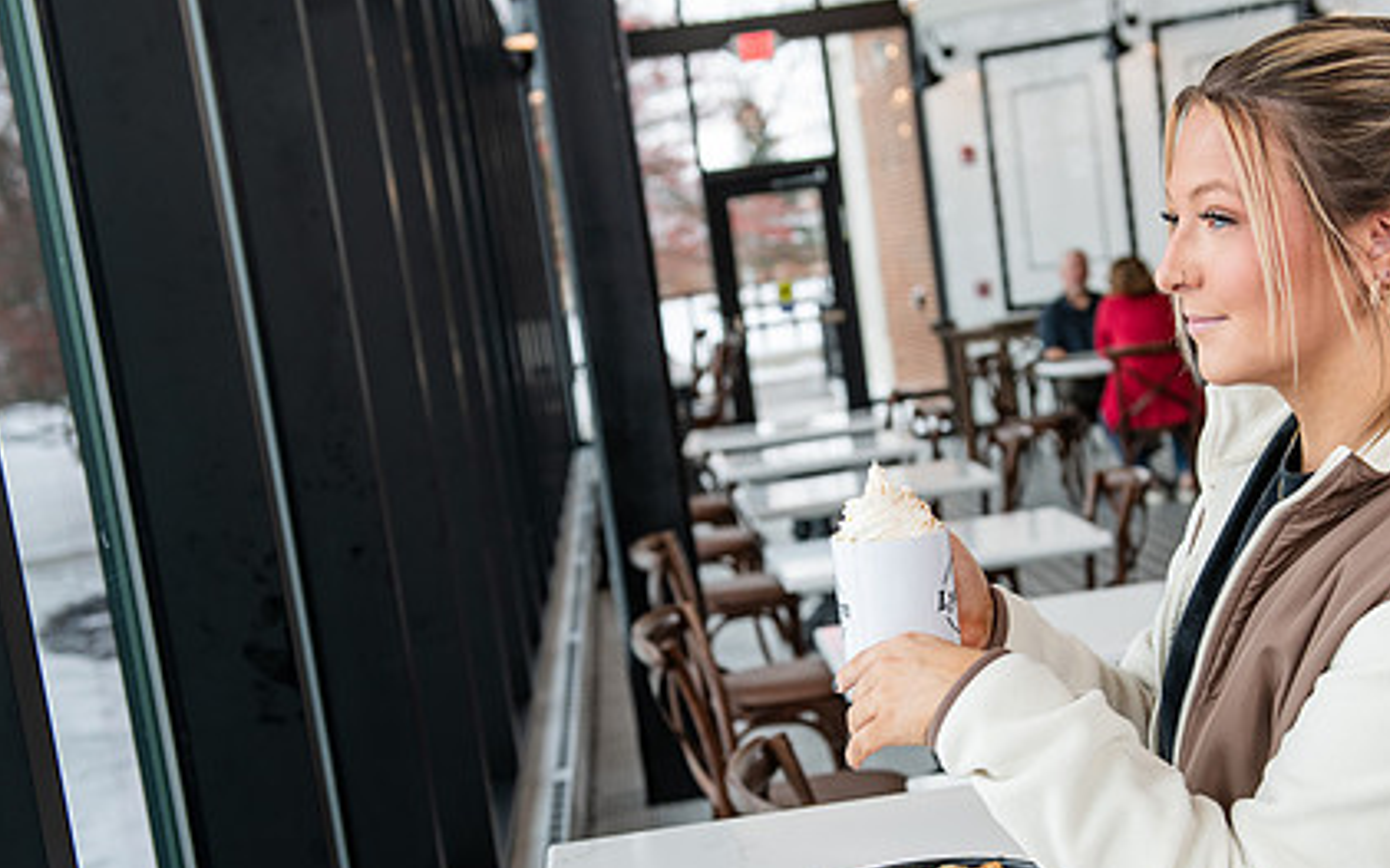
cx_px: 809
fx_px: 2235
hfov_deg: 34.5
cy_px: 579
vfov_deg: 21.9
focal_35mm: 59
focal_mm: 42
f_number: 4
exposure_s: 1/200
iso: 400
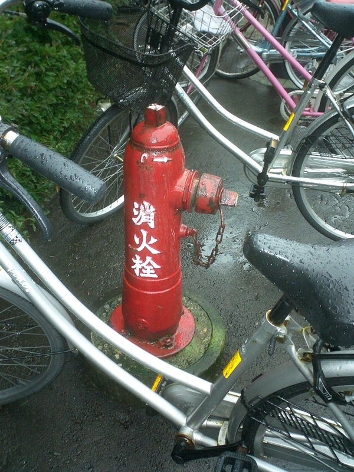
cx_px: 177
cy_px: 236
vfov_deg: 50.1
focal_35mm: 37
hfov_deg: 38.7
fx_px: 505
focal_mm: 5.6
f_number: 3.5
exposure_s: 1/40
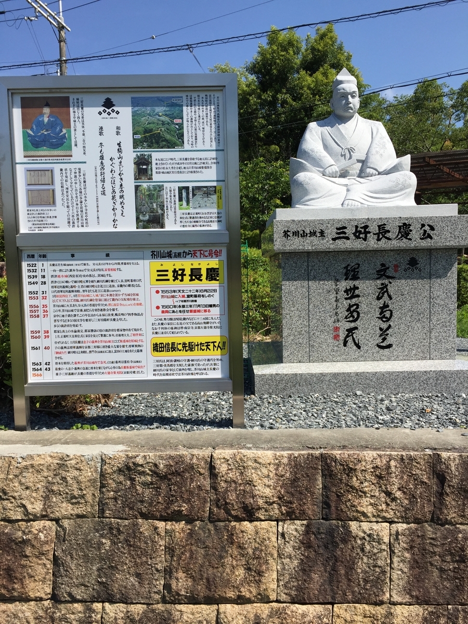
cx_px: 234
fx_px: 523
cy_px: 312
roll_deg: +2.0
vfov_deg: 61.7
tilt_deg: -3.7
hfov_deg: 48.2
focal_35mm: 29
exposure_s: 1/2198
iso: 32
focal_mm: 4.15
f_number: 2.2
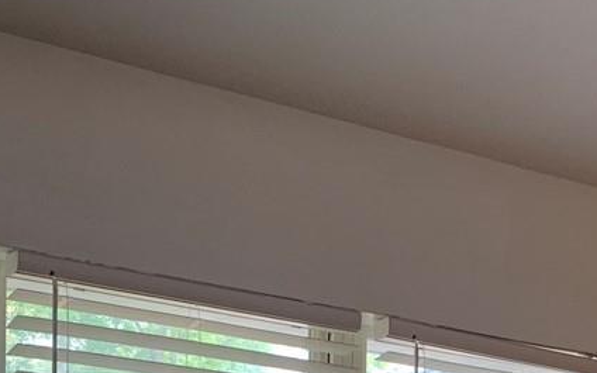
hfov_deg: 19.7
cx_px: 501
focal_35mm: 104
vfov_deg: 11.1
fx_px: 1692
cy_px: 802
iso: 64
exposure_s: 1/120
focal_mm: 4.25
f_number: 1.8
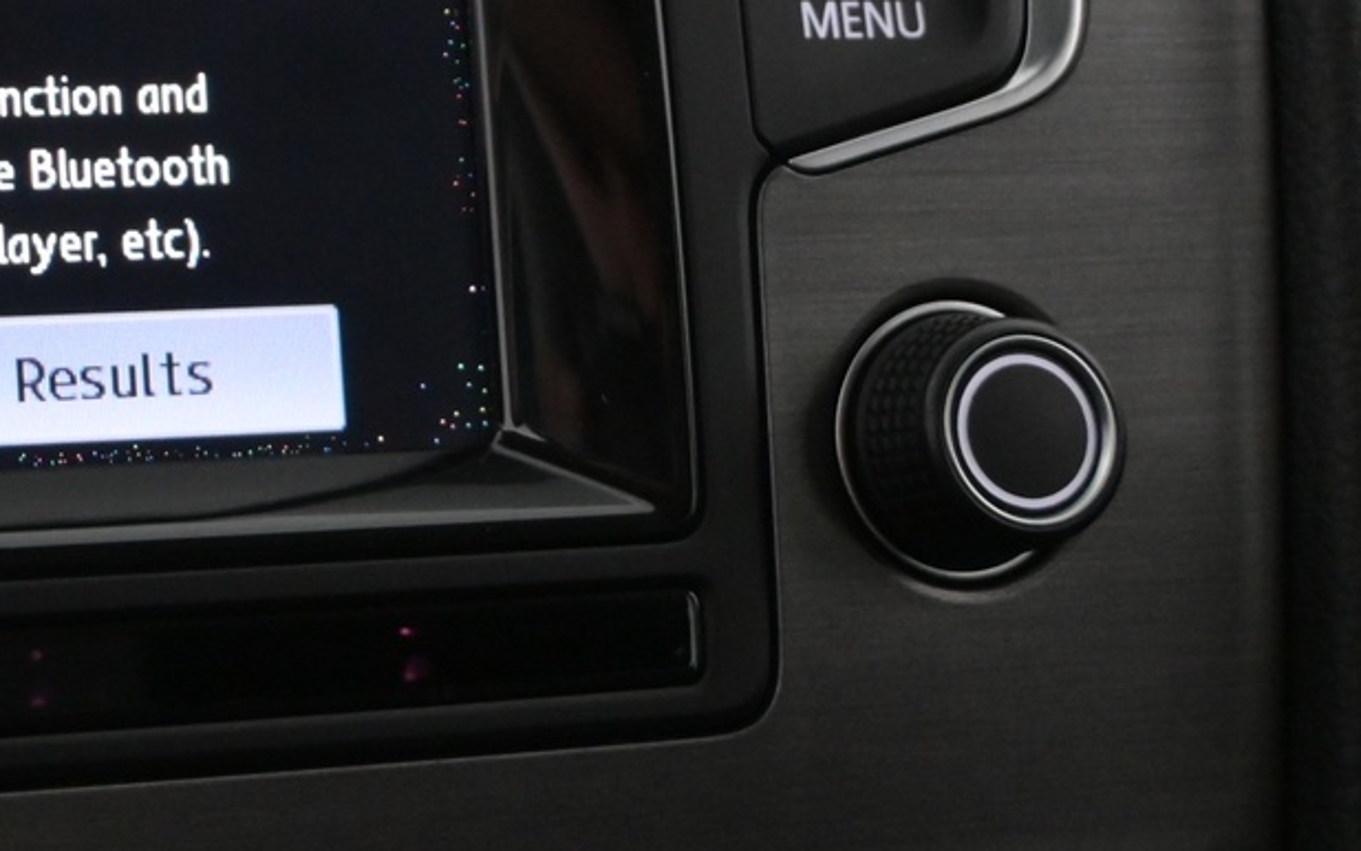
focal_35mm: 92
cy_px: -13
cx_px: -262
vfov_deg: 13.9
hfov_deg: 21.0
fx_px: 3426
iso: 2500
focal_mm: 23
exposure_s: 1/60
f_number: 4.2
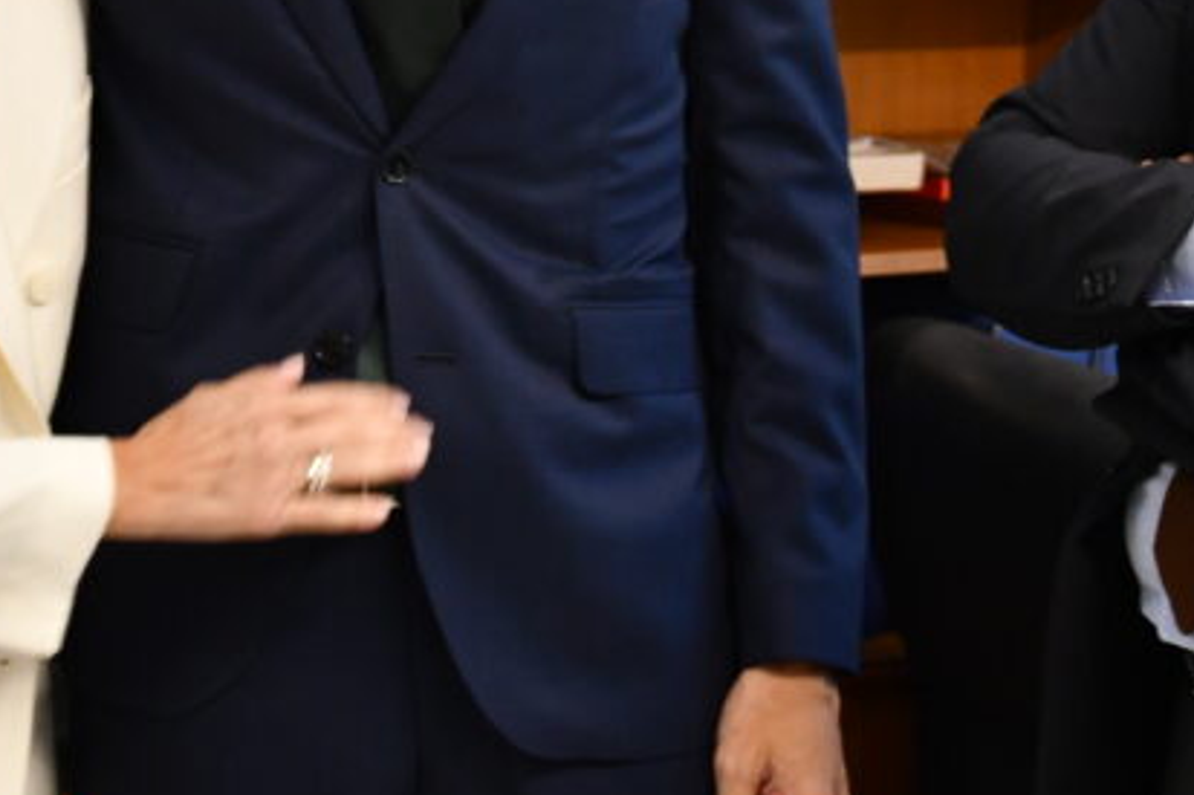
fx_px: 4277
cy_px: -117
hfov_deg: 15.9
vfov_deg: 10.5
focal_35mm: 129
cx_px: 517
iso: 2000
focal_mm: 35
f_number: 4.5
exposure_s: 1/125
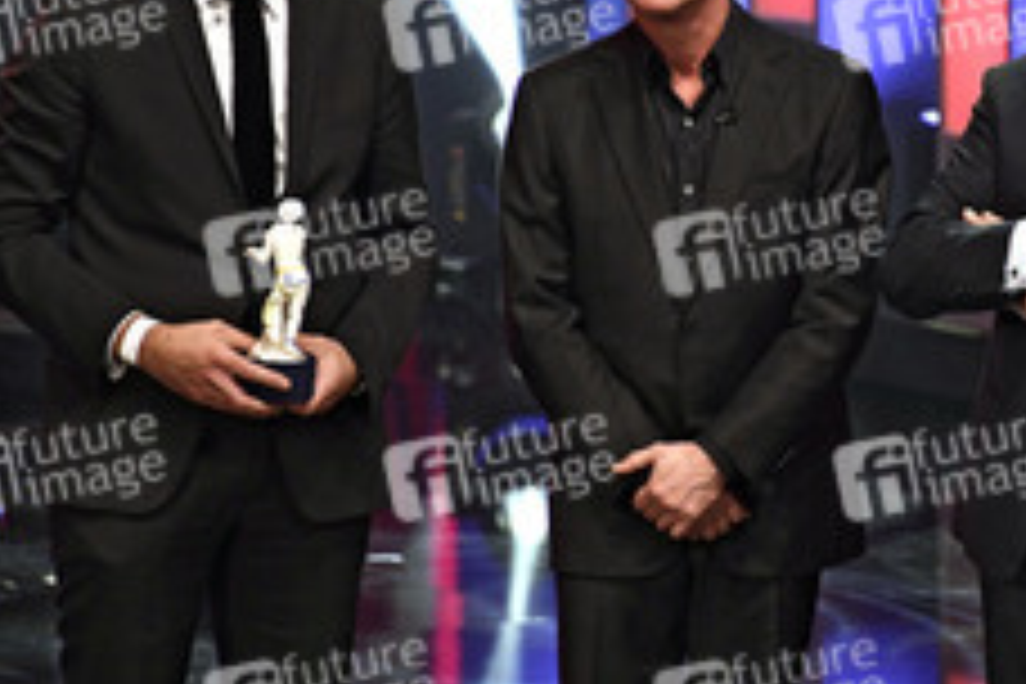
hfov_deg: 3.5
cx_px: 830
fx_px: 16899
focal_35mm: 593
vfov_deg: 2.3
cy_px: 356
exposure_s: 1/160
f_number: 6.3
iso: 3200
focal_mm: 300
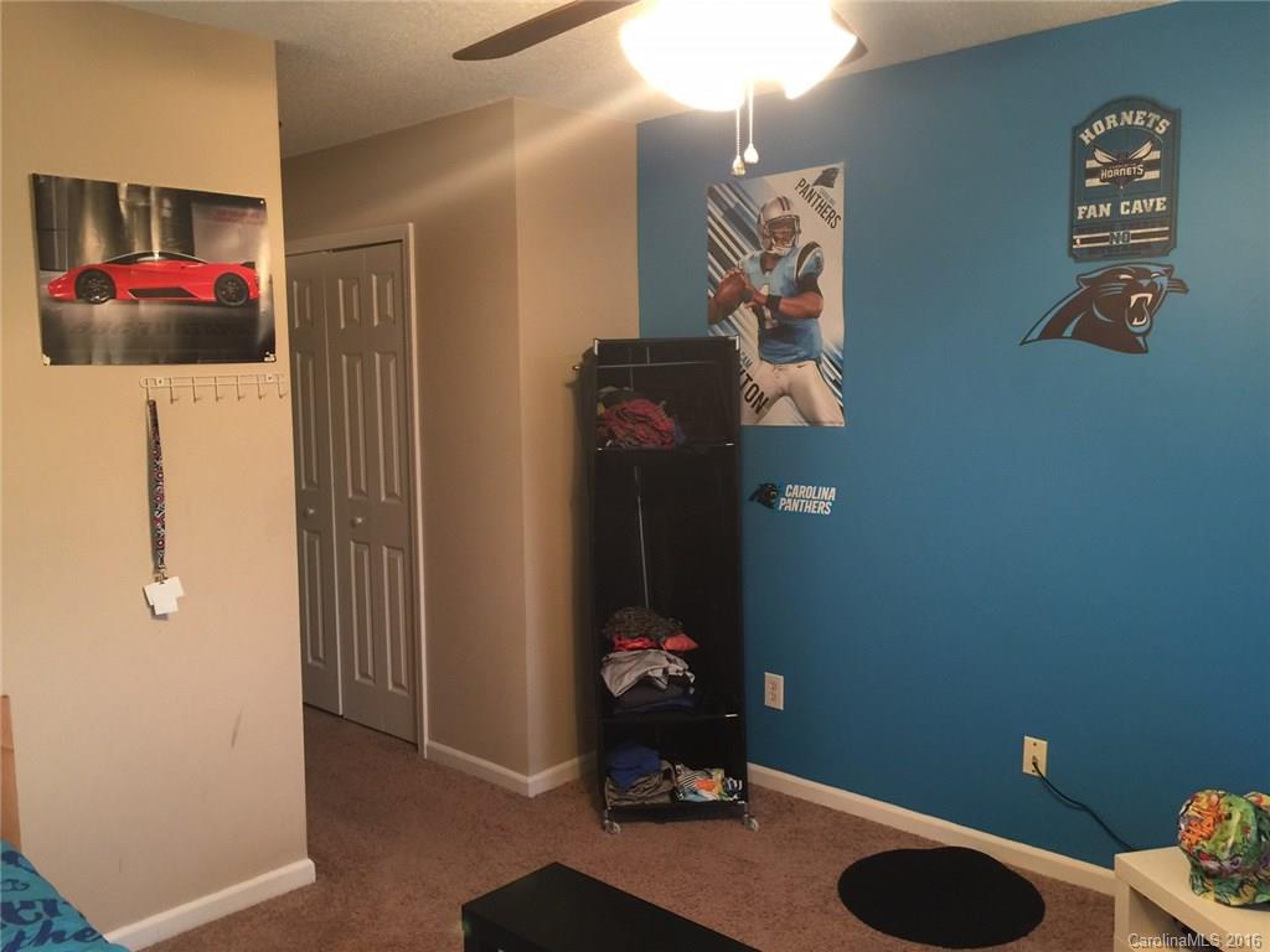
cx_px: 635
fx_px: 1064
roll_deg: -0.3
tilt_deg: -5.3
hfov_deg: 61.7
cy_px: 476
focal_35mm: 29
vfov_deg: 48.2
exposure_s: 1/4
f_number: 2.2
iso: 64
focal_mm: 4.15
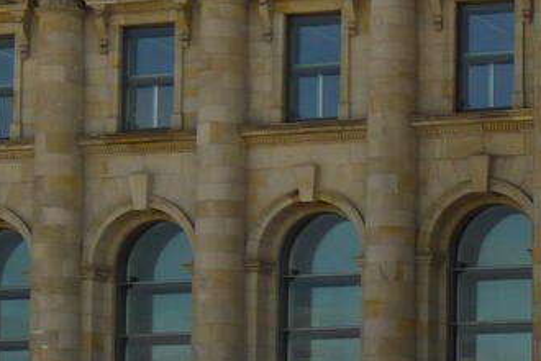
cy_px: 418
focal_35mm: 172
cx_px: 815
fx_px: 2585
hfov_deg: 11.5
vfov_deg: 7.9
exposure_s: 1/500
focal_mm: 9.2
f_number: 4.5
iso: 80
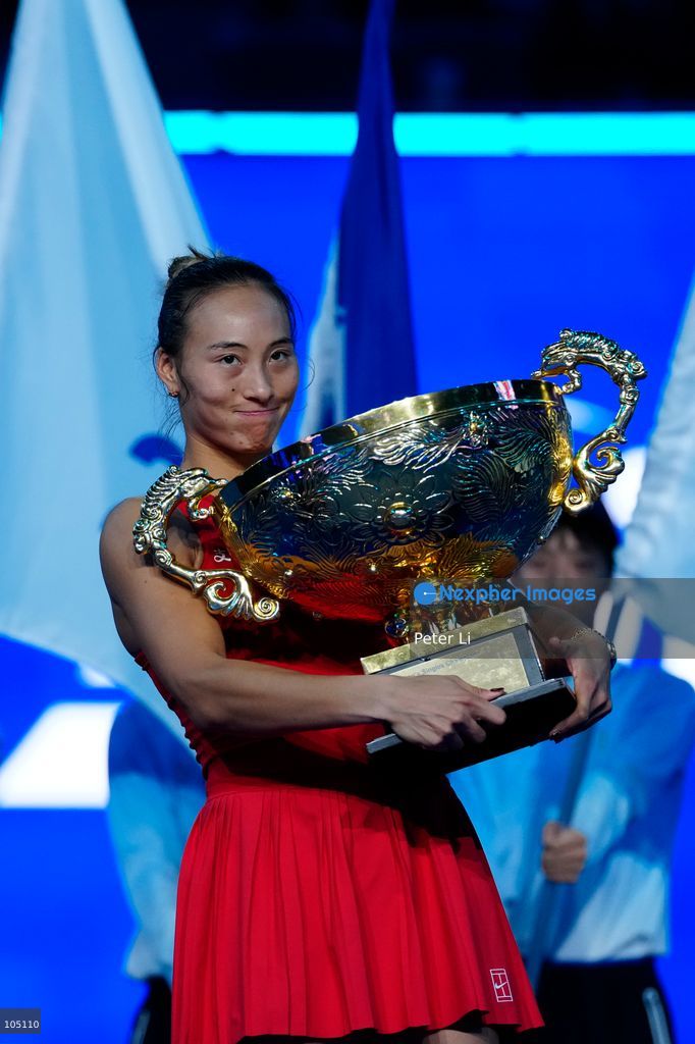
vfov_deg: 6.9
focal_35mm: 300
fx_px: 8693
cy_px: 522
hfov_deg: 4.6
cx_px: 348
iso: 3200
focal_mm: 300
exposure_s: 1/400
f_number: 4.5
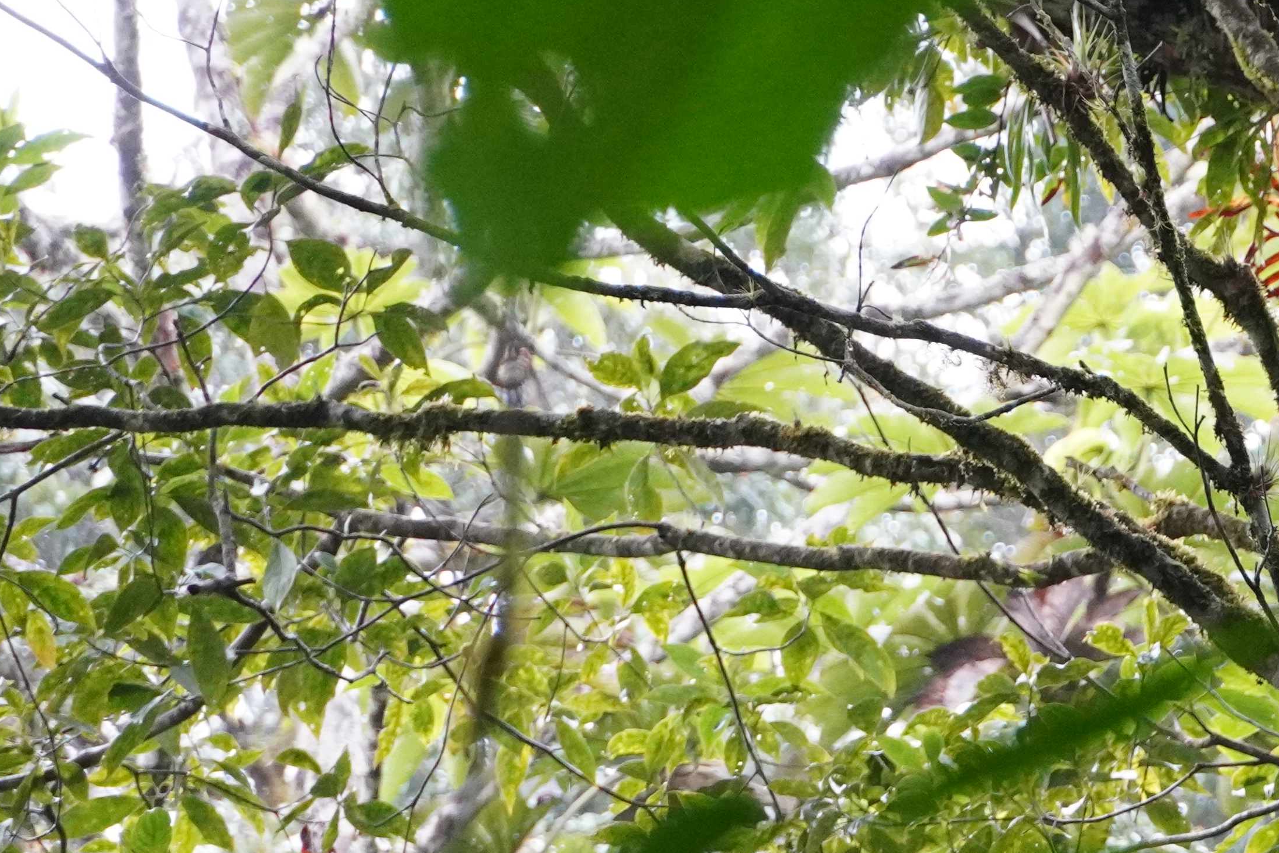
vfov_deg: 2.5
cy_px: 829
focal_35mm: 556
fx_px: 19765
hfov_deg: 3.7
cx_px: 1573
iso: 2500
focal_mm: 135
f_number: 5.6
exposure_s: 1/250
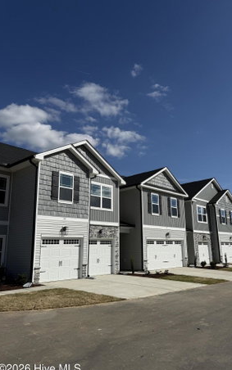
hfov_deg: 45.7
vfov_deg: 68.4
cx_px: 144
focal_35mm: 27
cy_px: 190
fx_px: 273
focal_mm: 6.76
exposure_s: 1/10309
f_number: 1.78
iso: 80
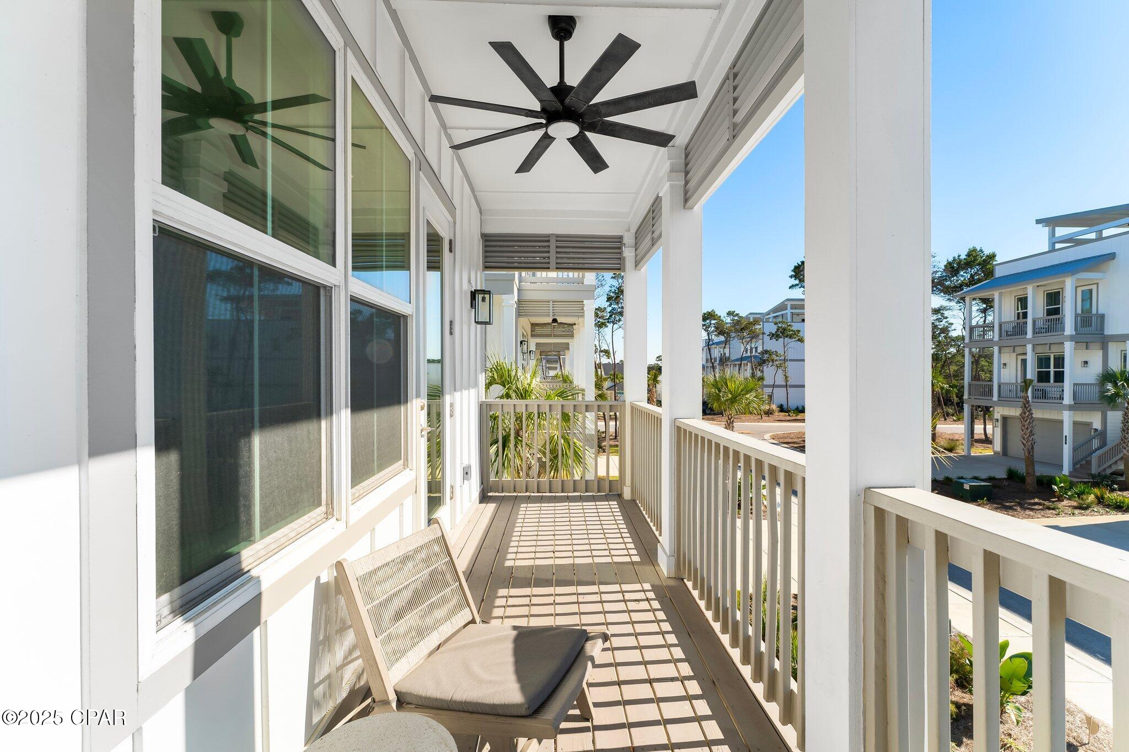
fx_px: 483
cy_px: 376
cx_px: 564
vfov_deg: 75.8
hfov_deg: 98.9
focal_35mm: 15
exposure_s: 1/250
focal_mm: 15.4
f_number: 8
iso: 100
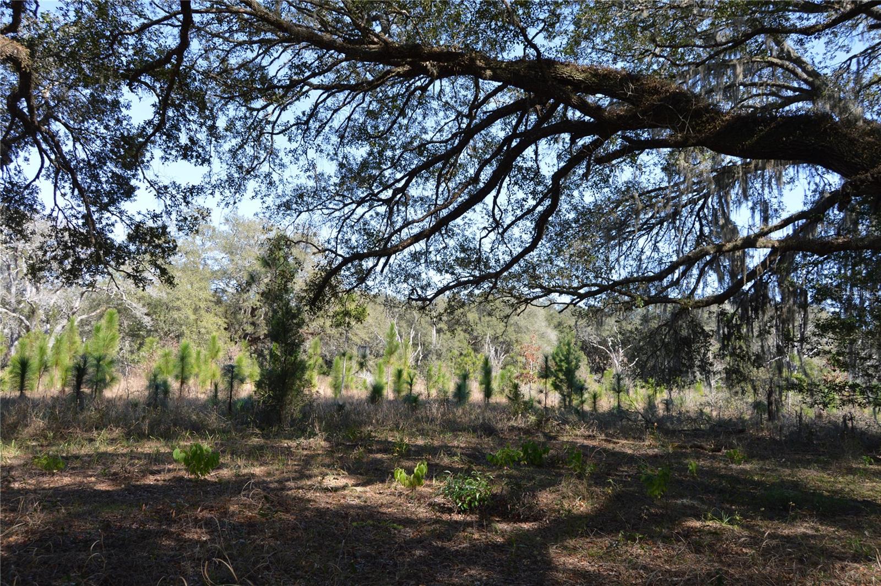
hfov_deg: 67.4
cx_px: 440
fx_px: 660
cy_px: 293
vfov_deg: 47.8
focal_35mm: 27
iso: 100
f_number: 6.3
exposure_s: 1/160
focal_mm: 18
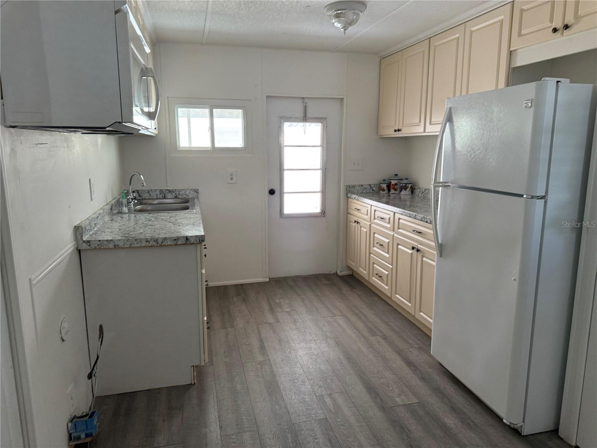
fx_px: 414
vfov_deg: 56.8
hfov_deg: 71.6
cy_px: 224
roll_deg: +0.2
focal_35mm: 24
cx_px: 298
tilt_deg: -10.0
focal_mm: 6.76
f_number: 1.78
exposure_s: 1/64
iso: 200
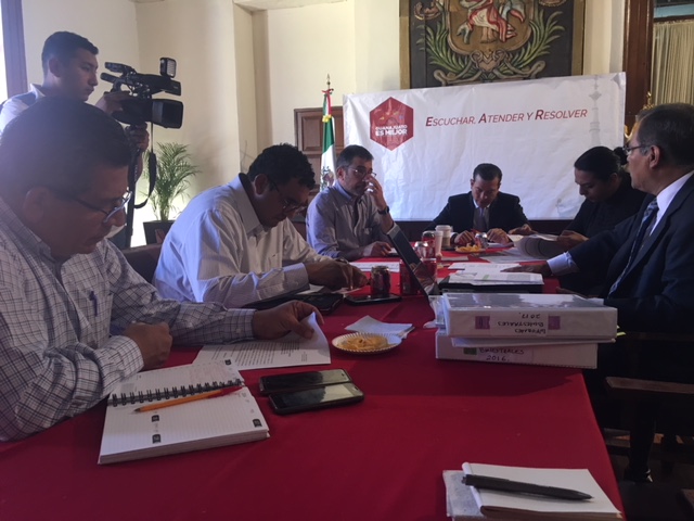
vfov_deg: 48.2
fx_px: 581
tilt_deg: -6.5
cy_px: 260
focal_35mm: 29
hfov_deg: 61.7
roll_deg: +0.1
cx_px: 347
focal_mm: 4.15
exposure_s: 1/30
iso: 100
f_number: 2.2
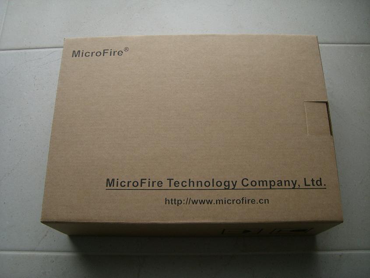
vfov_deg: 37.7
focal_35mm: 38
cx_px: 185
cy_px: 139
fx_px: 406
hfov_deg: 49.0
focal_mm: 6.2
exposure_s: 1/30
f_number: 2.7
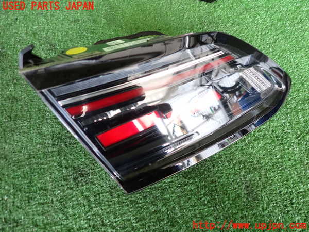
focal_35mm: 25
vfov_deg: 54.9
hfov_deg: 69.4
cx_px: 154
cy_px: 116
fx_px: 223
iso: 200
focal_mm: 4.5
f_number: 2
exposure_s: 1/30
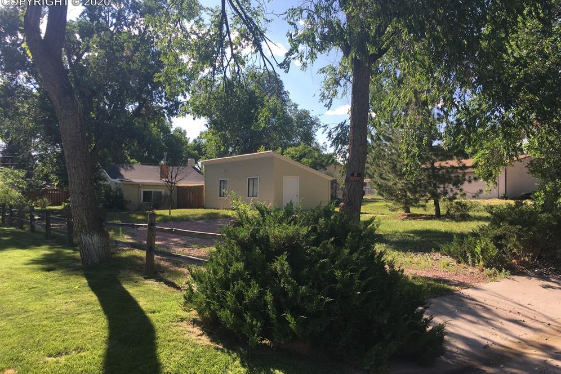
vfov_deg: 42.3
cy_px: 191
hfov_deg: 60.3
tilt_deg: +1.9
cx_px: 288
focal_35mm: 31
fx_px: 483
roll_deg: -0.9
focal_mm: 4.15
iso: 25
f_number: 2.2
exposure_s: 1/725
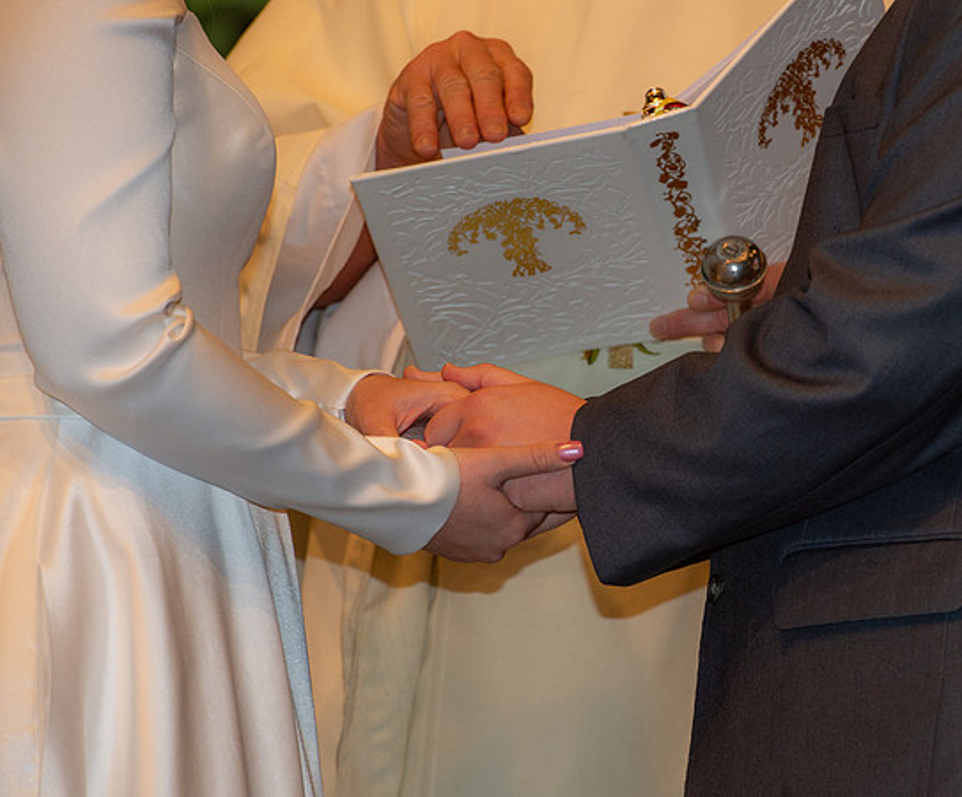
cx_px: 727
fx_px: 8214
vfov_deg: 5.6
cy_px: 445
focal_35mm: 284
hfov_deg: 6.7
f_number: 7.1
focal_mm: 200
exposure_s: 1/100
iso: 1600
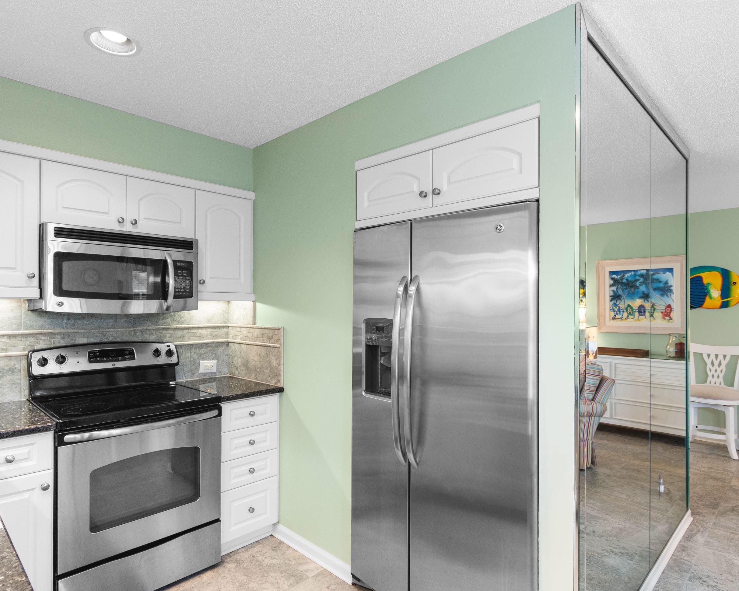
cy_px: 308
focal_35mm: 19
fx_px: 416
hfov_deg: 83.2
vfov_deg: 70.8
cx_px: 345
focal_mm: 11
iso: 100
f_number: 4.8
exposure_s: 1.6
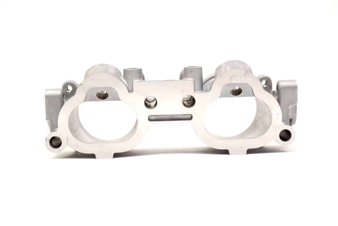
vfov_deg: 18.2
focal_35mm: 75
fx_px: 705
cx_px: 169
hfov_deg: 27.0
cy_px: 113
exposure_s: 1/160
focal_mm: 50
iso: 400
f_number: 6.3
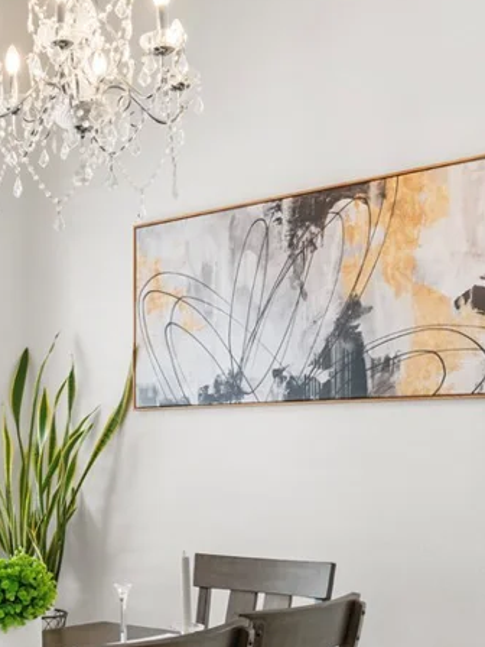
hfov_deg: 24.4
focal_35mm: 55
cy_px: 472
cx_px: -78
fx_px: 1027
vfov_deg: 34.3
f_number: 8
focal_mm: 25
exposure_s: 1/15
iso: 400
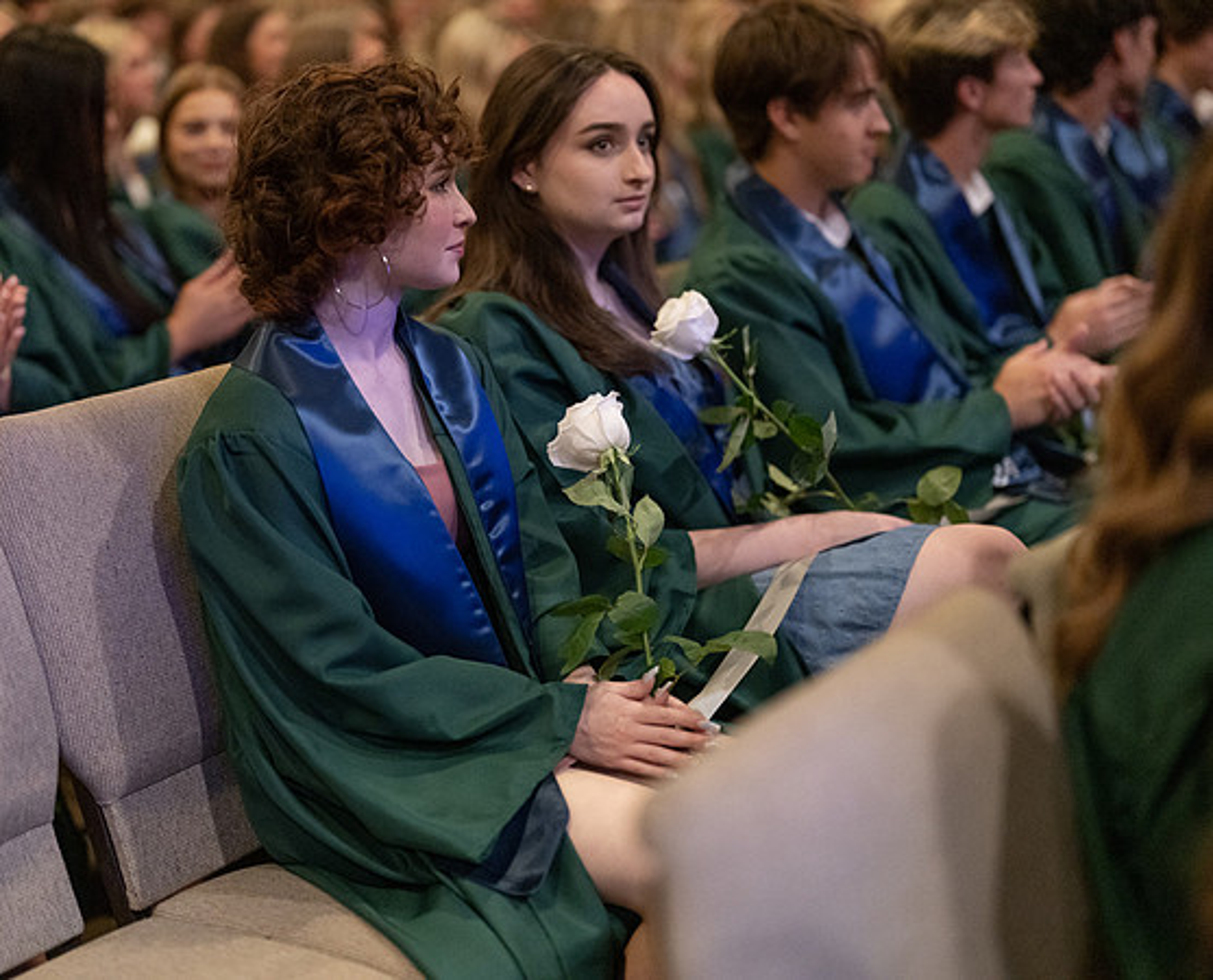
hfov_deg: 31.3
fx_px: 2163
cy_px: 461
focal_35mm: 60
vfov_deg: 25.5
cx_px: 547
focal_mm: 50
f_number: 1.2
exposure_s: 1/320
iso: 3200
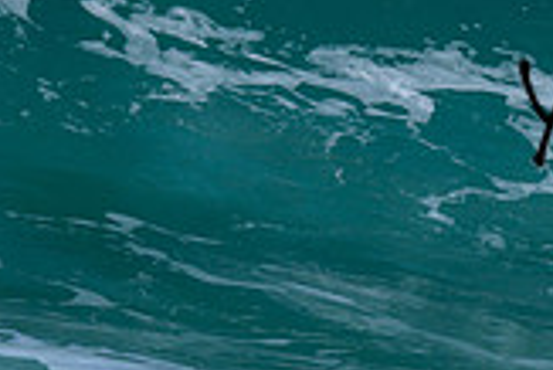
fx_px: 51427
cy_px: -9
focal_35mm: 3345
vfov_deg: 0.4
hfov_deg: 0.6
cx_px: 1039
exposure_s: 1/2000
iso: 220
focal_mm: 800
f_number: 6.3
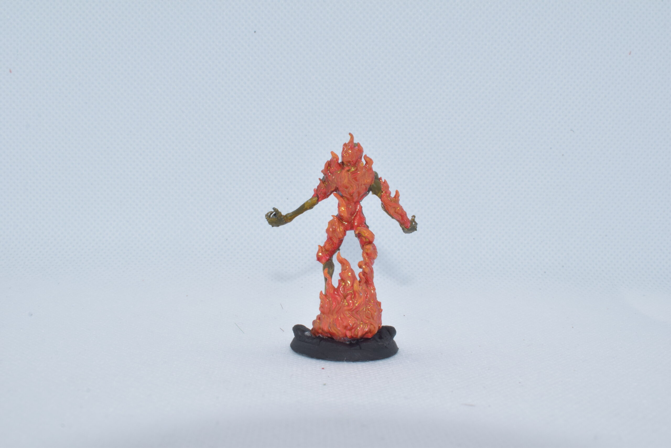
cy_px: 224
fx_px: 811
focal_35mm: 44
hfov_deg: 45.0
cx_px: 336
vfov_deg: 30.9
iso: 800
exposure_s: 1/125
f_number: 20
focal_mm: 29
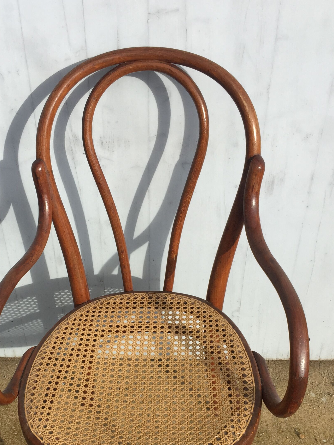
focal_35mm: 44
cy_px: 317
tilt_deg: -39.2
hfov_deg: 32.7
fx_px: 566
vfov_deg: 42.0
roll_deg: +2.4
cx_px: 125
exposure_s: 1/1412
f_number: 2.2
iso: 32
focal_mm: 4.15
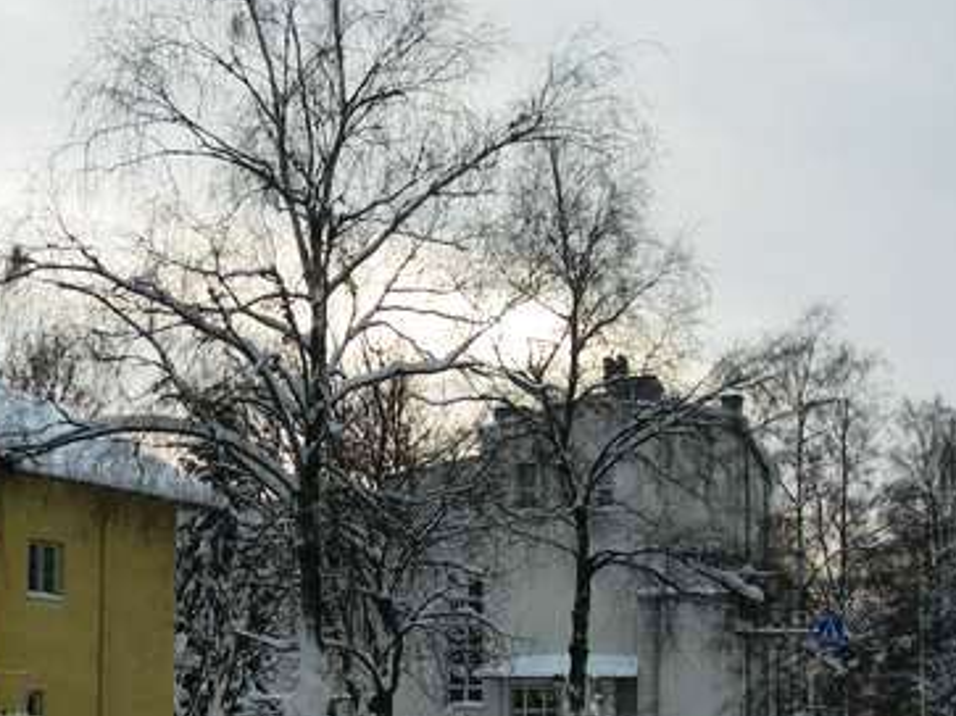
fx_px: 1850
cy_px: 590
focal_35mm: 67
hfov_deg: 28.3
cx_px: 174
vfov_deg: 21.6
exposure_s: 1/292
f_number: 4.8
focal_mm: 7.8
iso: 50
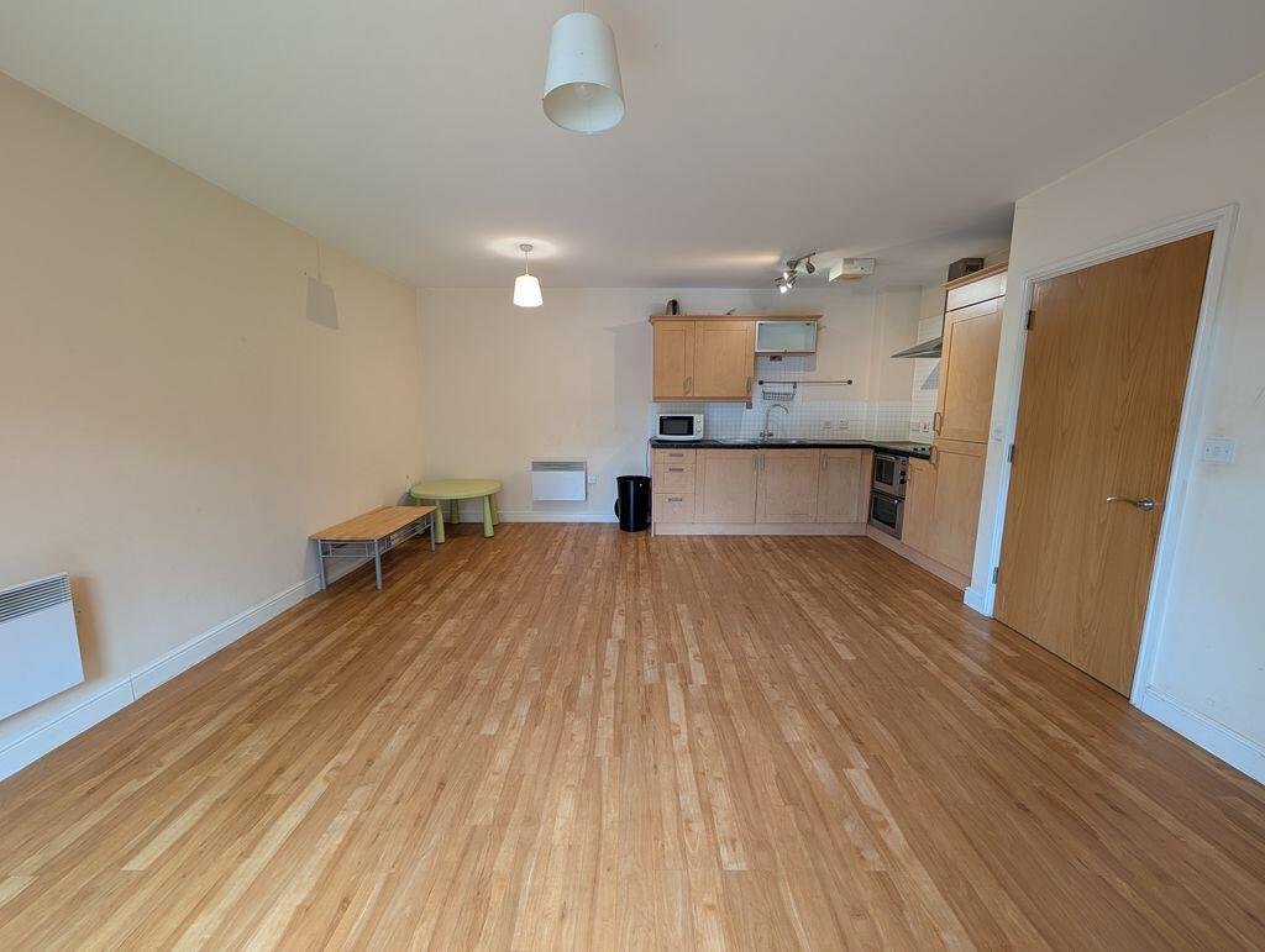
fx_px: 439
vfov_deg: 94.6
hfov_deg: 110.5
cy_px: 476
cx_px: 632
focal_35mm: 12
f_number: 1.7
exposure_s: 1/25
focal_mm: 2.02
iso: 65
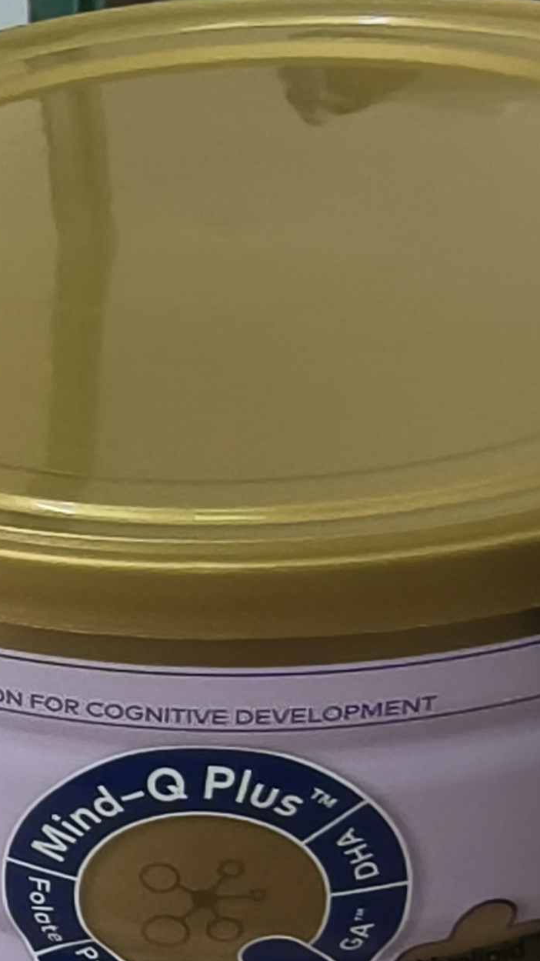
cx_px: -323
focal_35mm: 89
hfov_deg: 12.7
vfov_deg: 22.4
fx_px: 2267
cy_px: 1097
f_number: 2
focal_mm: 2.32
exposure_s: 1/33.3
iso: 905
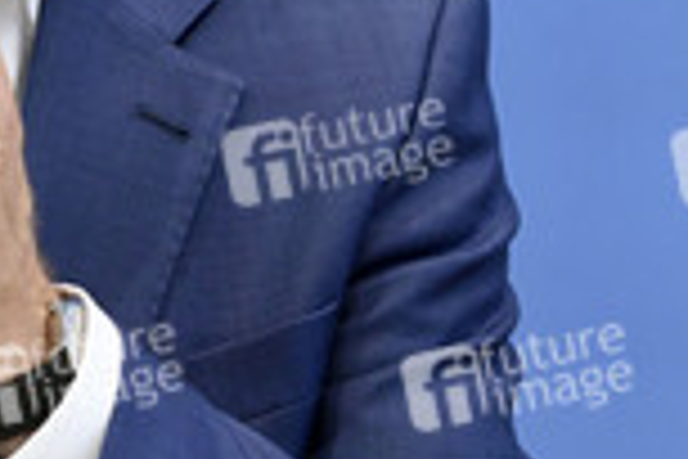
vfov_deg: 3.7
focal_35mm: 369
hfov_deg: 5.6
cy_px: -184
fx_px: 7051
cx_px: -52
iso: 5000
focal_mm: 125
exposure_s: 1/800
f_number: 5.6
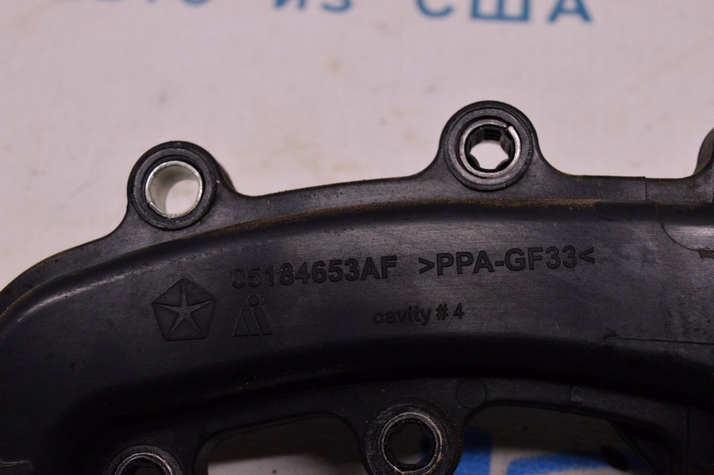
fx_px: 1189
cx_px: 357
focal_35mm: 60
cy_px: 238
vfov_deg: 22.6
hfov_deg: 33.4
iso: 1600
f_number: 8
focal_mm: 40
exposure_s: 1/125
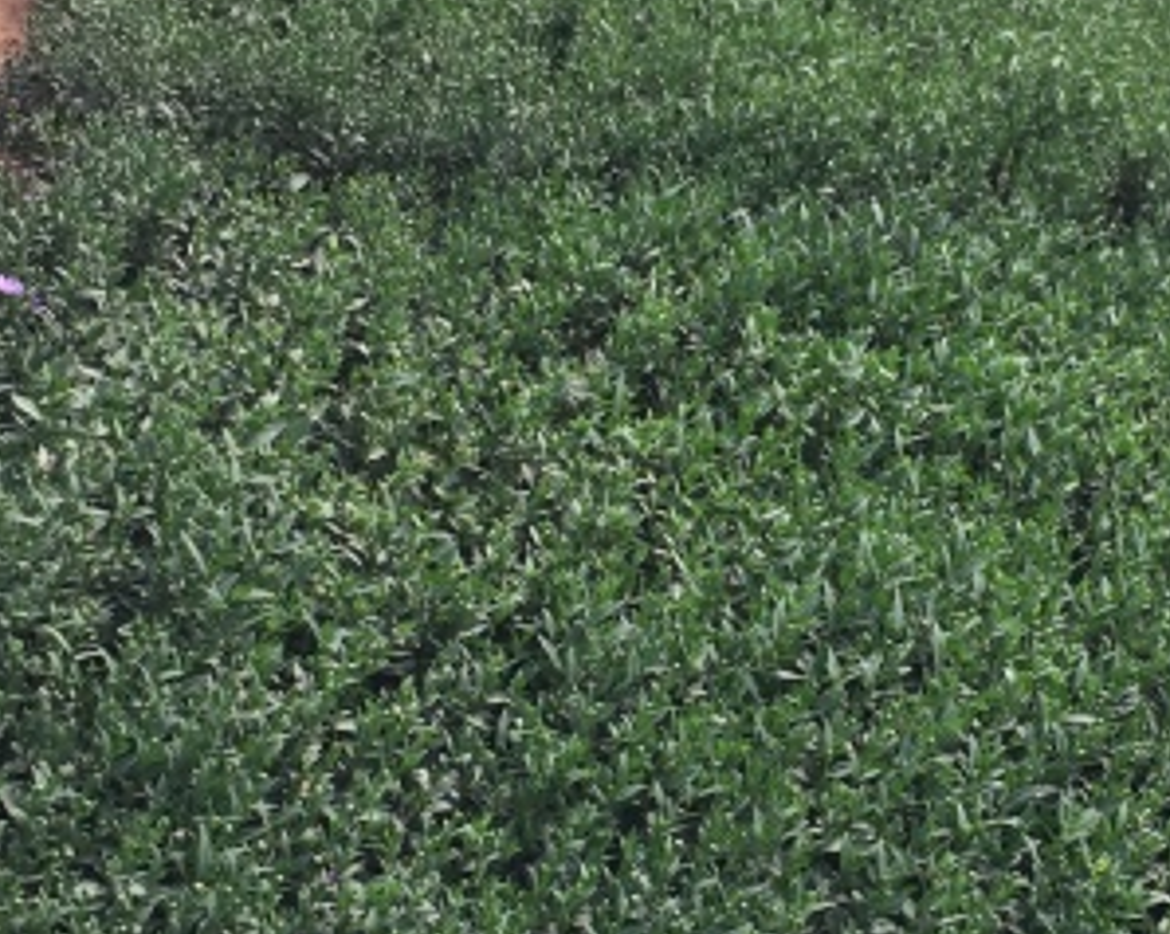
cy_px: 561
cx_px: 777
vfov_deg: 20.1
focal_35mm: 76
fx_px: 2630
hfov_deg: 25.0
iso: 32
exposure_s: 1/465
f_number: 2.2
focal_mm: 4.15
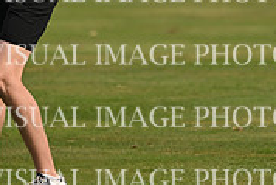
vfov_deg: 1.1
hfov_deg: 1.6
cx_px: 186
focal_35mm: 1301
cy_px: -40
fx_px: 9982
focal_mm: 400
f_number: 4.5
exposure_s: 1/2500
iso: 400
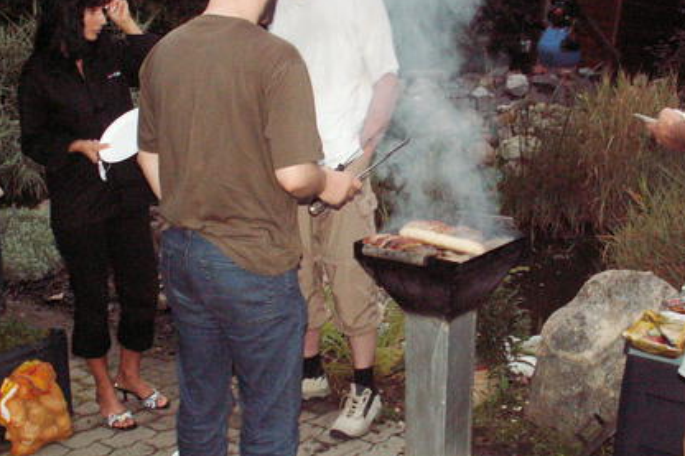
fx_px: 1065
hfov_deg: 35.6
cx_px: 390
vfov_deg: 24.2
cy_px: 244
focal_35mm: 56
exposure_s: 1/40
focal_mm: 5.86
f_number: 2.8
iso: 160
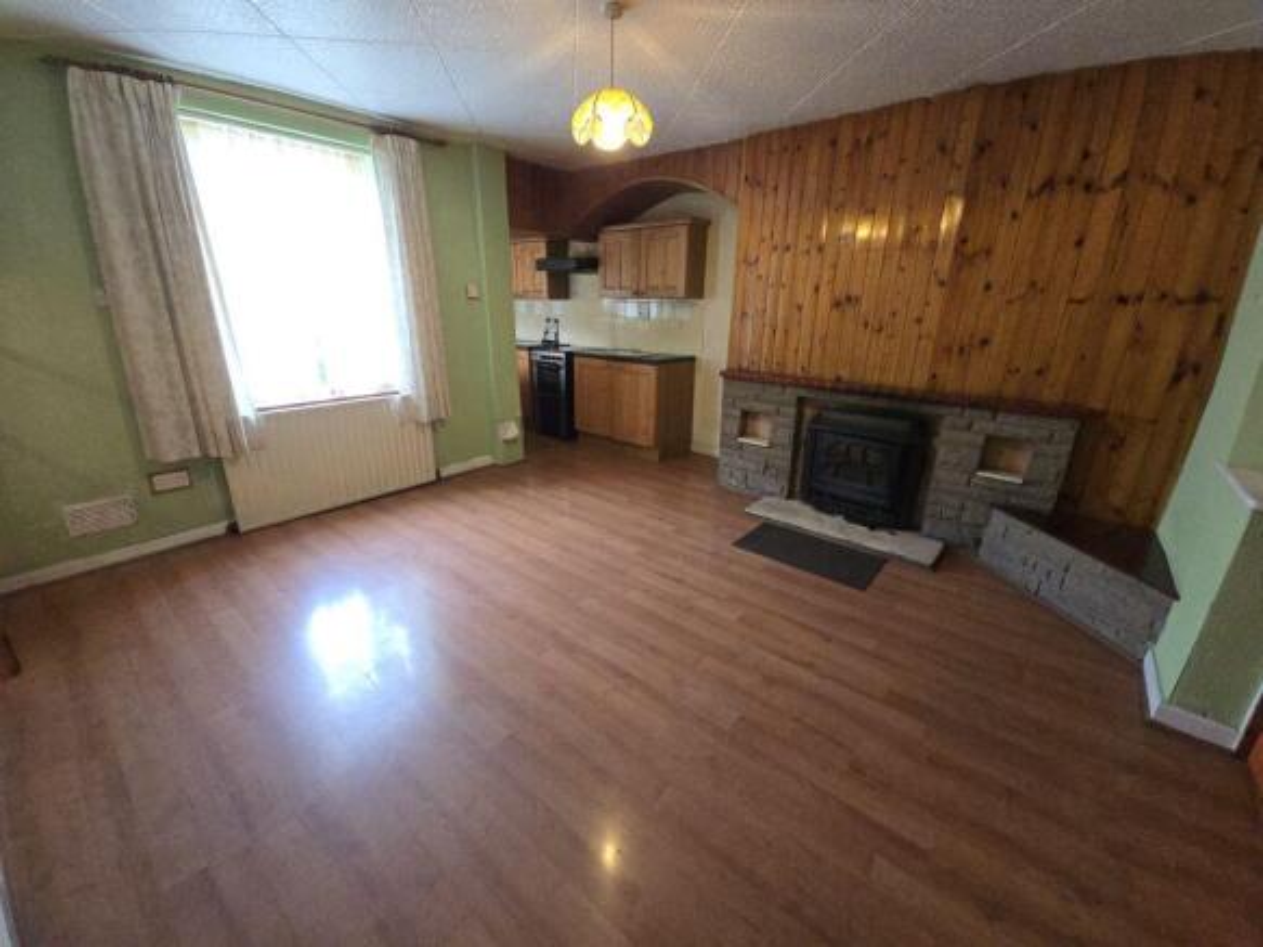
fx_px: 474
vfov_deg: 89.9
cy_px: 474
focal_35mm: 13
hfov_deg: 106.2
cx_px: 632
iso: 320
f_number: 2.2
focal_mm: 2.2
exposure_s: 1/50
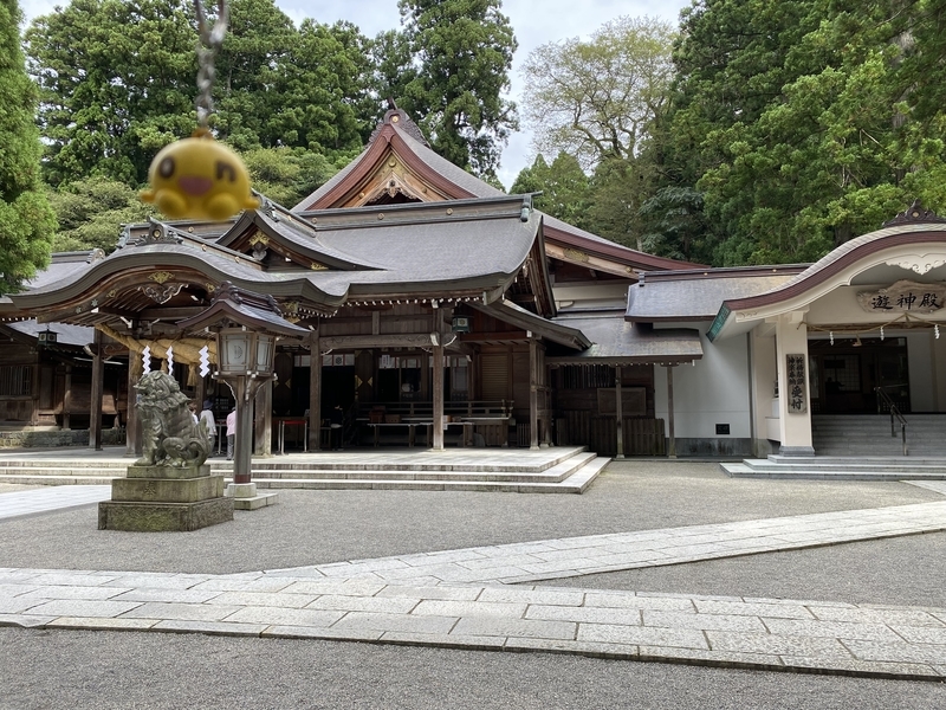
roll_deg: +0.3
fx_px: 711
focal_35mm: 26
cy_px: 355
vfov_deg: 53.1
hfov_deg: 67.3
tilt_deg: +4.7
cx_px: 473
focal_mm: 4.25
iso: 32
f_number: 1.8
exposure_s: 1/630
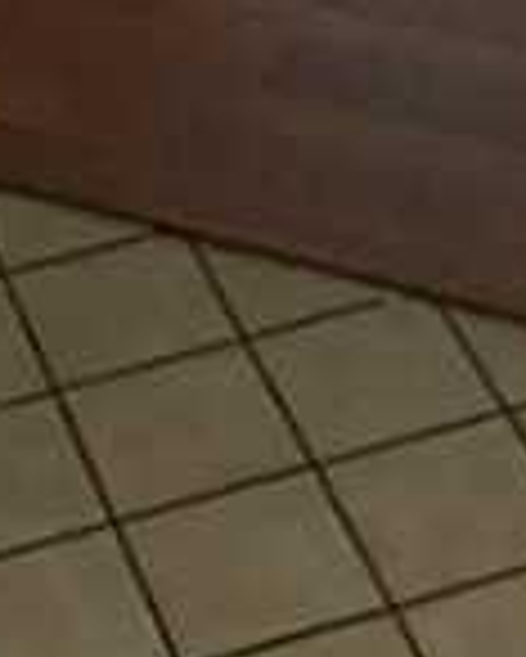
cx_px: 153
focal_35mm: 155
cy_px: -675
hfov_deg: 10.0
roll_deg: +2.9
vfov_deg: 11.2
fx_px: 3013
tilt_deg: -18.4
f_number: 2.2
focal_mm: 4.15
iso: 32
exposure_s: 1/15
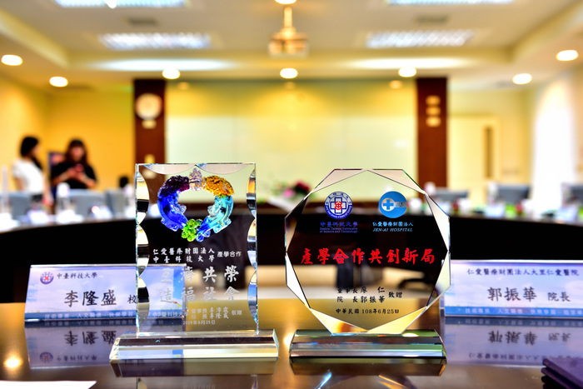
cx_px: 292
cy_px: 194
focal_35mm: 44
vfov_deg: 30.5
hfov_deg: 44.5
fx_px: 713
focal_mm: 44
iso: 400
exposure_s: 1/30
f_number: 5
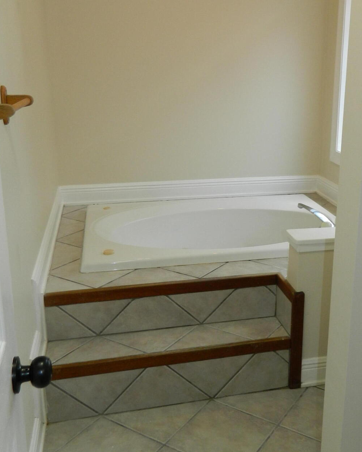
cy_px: 199
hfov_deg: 37.8
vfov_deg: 46.7
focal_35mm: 39
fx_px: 522
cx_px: 245
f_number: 3.1
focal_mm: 4.5
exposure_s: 1/40
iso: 100
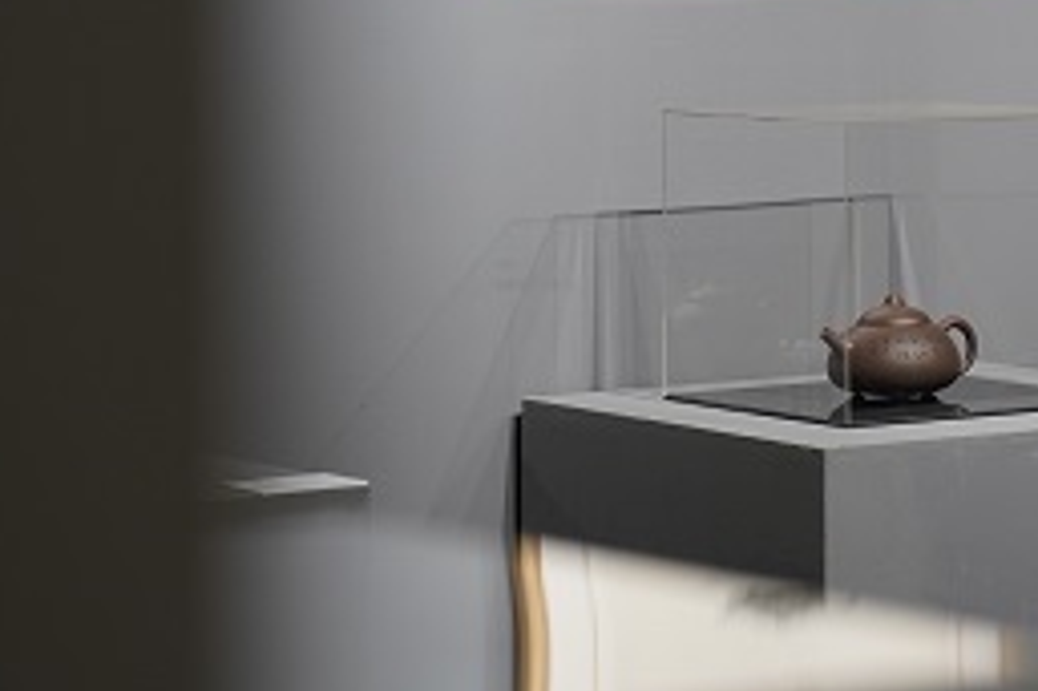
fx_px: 4639
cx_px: 1022
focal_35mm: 161
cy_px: 113
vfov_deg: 8.5
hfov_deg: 12.6
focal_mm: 69
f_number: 4
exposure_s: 1/160
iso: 640
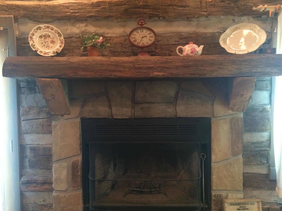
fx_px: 236
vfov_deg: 48.2
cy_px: 106
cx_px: 141
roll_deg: +1.3
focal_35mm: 29
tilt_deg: -3.6
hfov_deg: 61.7
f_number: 2.2
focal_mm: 4.15
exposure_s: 1/15
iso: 400
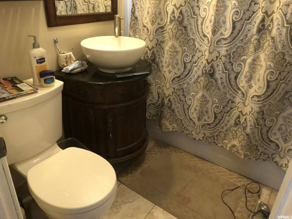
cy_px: 110
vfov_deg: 49.7
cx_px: 146
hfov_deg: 63.4
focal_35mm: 28
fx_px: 236
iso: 100
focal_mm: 4
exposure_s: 1/5
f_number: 1.8
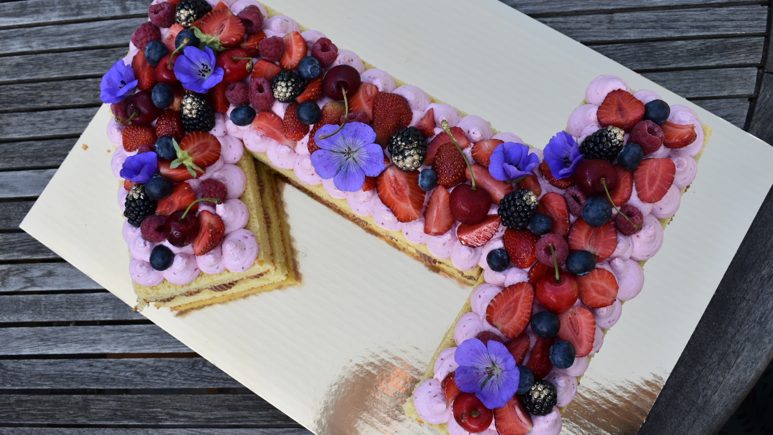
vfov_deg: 32.3
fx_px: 749
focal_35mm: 37
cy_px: 180
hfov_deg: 54.6
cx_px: 383
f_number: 6.3
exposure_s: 1/200
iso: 200
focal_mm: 23
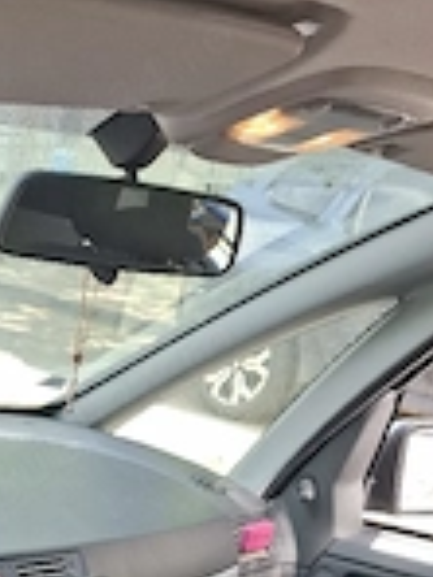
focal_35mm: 62
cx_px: -117
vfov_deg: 26.1
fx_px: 1034
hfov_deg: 21.6
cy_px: 768
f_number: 1.8
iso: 50
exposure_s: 1/100
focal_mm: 5.54
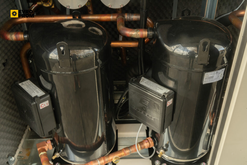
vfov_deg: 37.9
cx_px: 124
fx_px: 240
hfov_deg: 54.4
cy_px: 82
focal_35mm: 35
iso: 160
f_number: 22
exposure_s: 1/15
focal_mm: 35
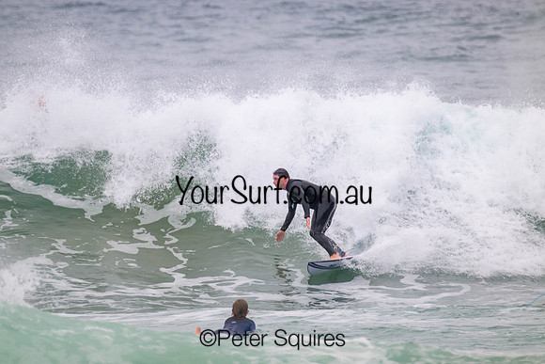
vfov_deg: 1.7
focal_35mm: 800
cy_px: 182
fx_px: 12113
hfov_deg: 2.6
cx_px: 272
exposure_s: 1/2000
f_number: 11
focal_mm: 800
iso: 1000
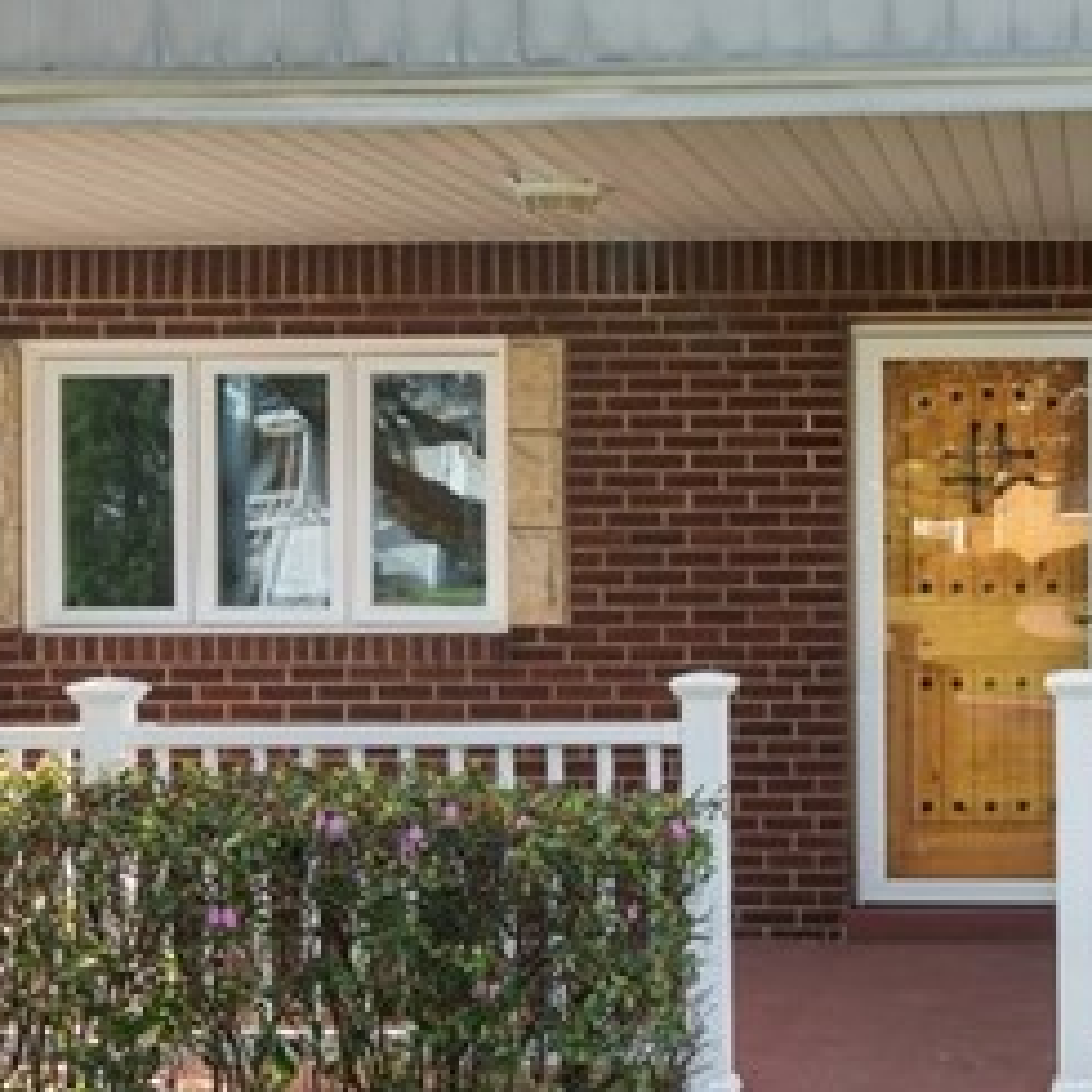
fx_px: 2284
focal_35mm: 64
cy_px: 568
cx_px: 1043
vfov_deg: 26.9
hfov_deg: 25.8
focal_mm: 17
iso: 50
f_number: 11
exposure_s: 1/8
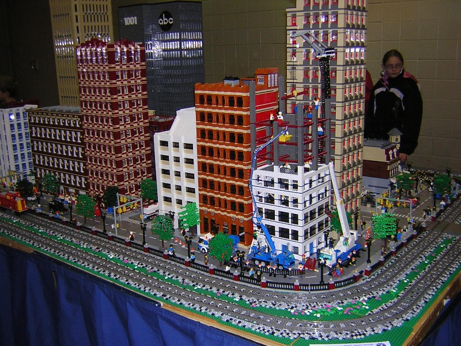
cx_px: 230
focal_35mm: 36
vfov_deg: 39.7
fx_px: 479
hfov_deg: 51.4
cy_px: 173
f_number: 2.6
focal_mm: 4.7
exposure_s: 1/60.1
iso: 185
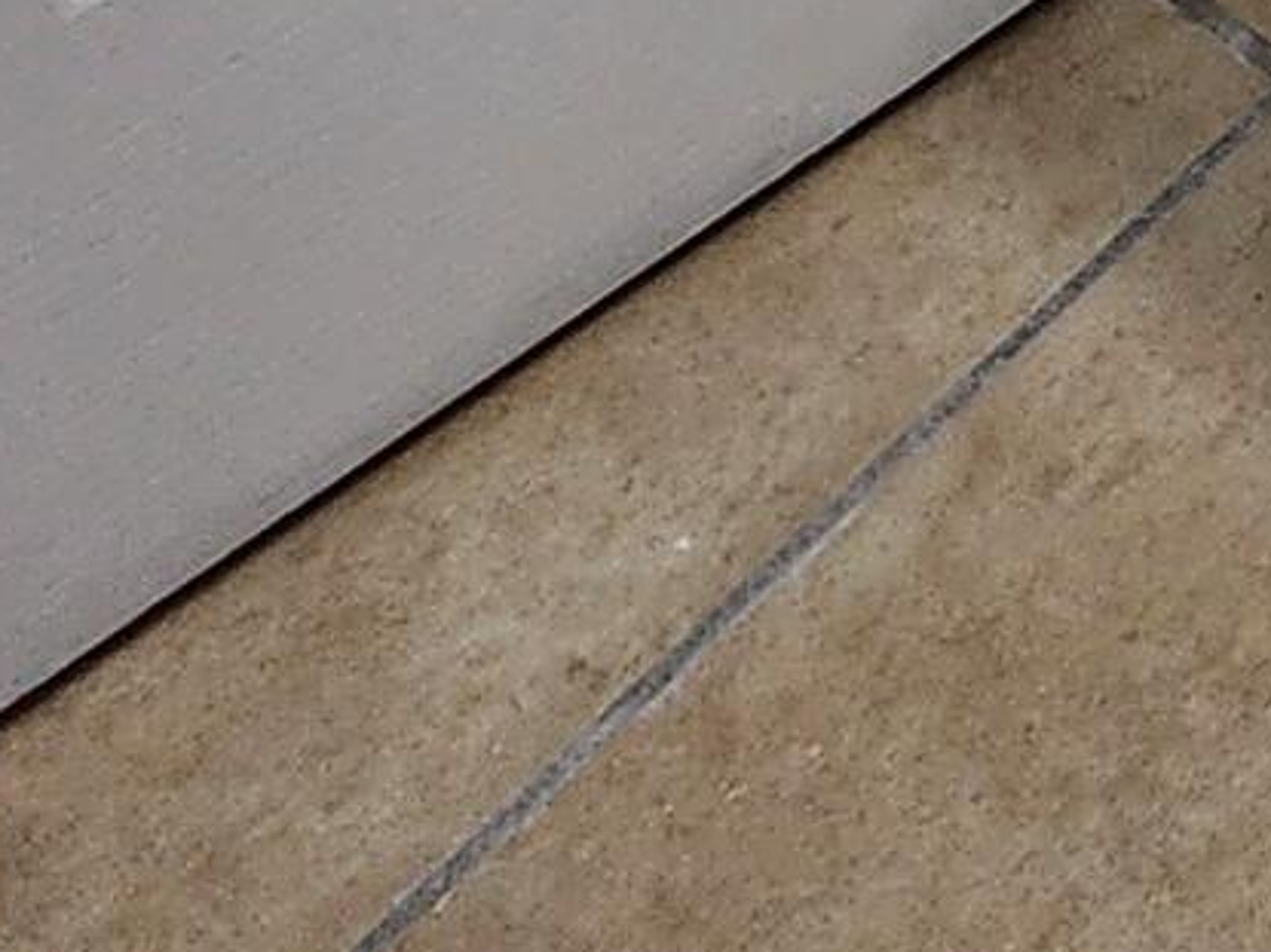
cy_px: -2317
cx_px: 2796
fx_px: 3450
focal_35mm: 94
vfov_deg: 9.6
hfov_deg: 15.2
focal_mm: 2.2
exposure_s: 1/60
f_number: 2.2
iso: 100
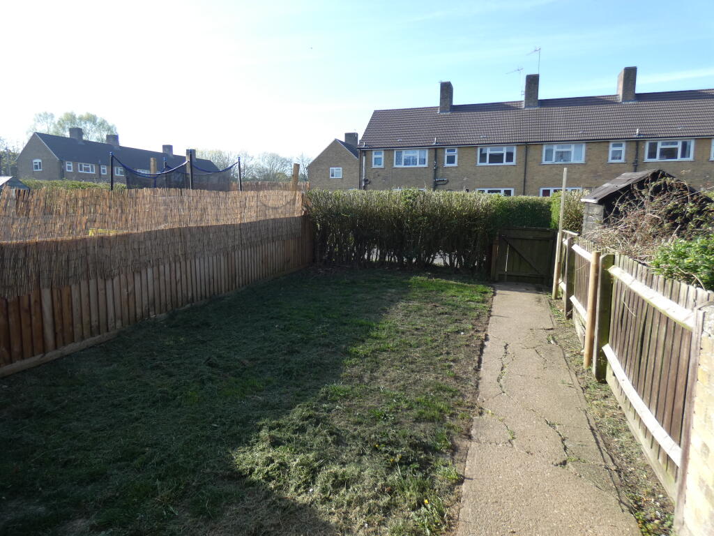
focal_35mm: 20
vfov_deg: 66.0
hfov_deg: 81.7
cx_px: 357
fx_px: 413
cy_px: 268
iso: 80
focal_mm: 3.6
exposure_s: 1/500
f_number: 2.8
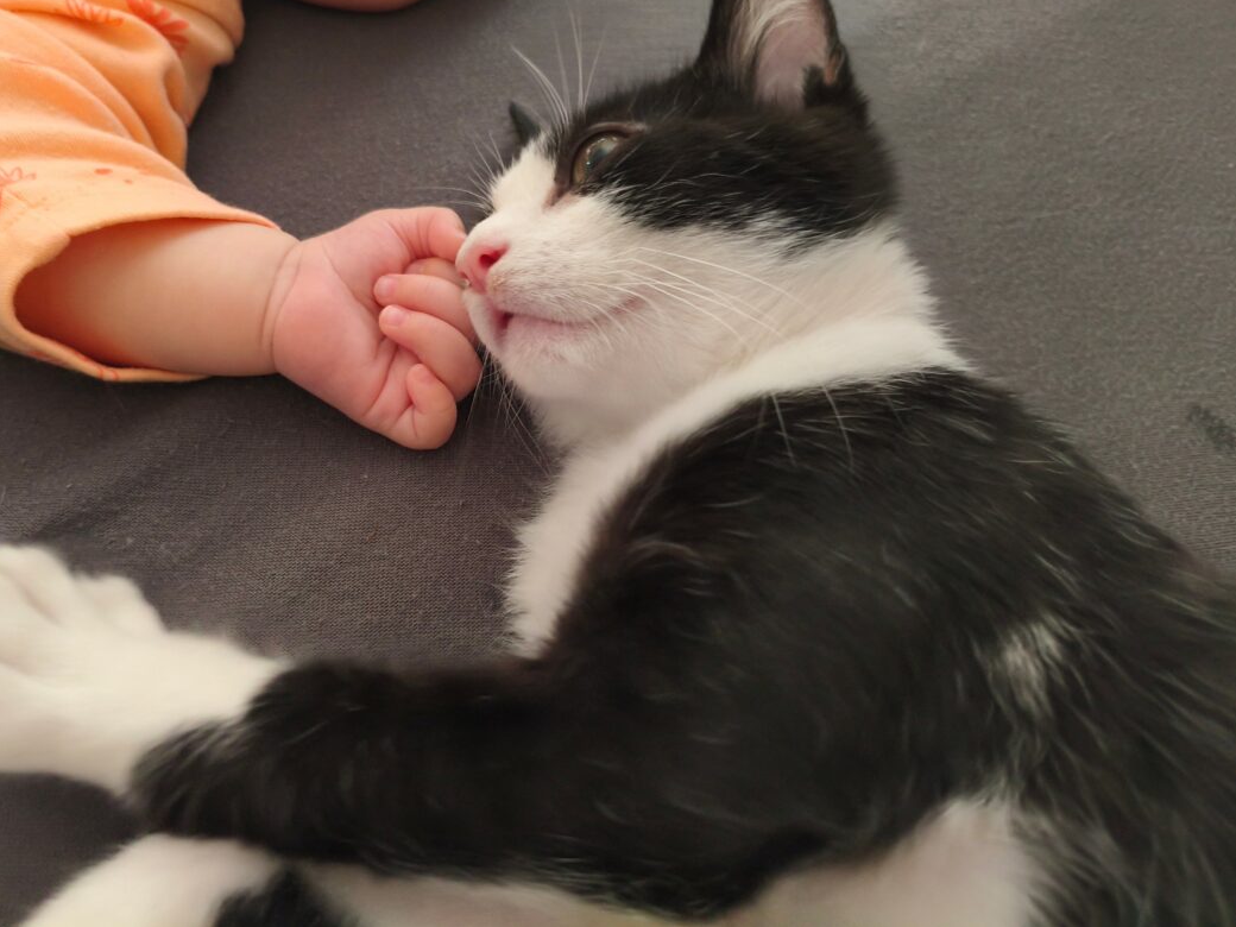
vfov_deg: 48.1
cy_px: 412
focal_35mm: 29
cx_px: 555
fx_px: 1035
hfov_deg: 61.5
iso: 1250
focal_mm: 4.94
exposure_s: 1/25
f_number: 1.5
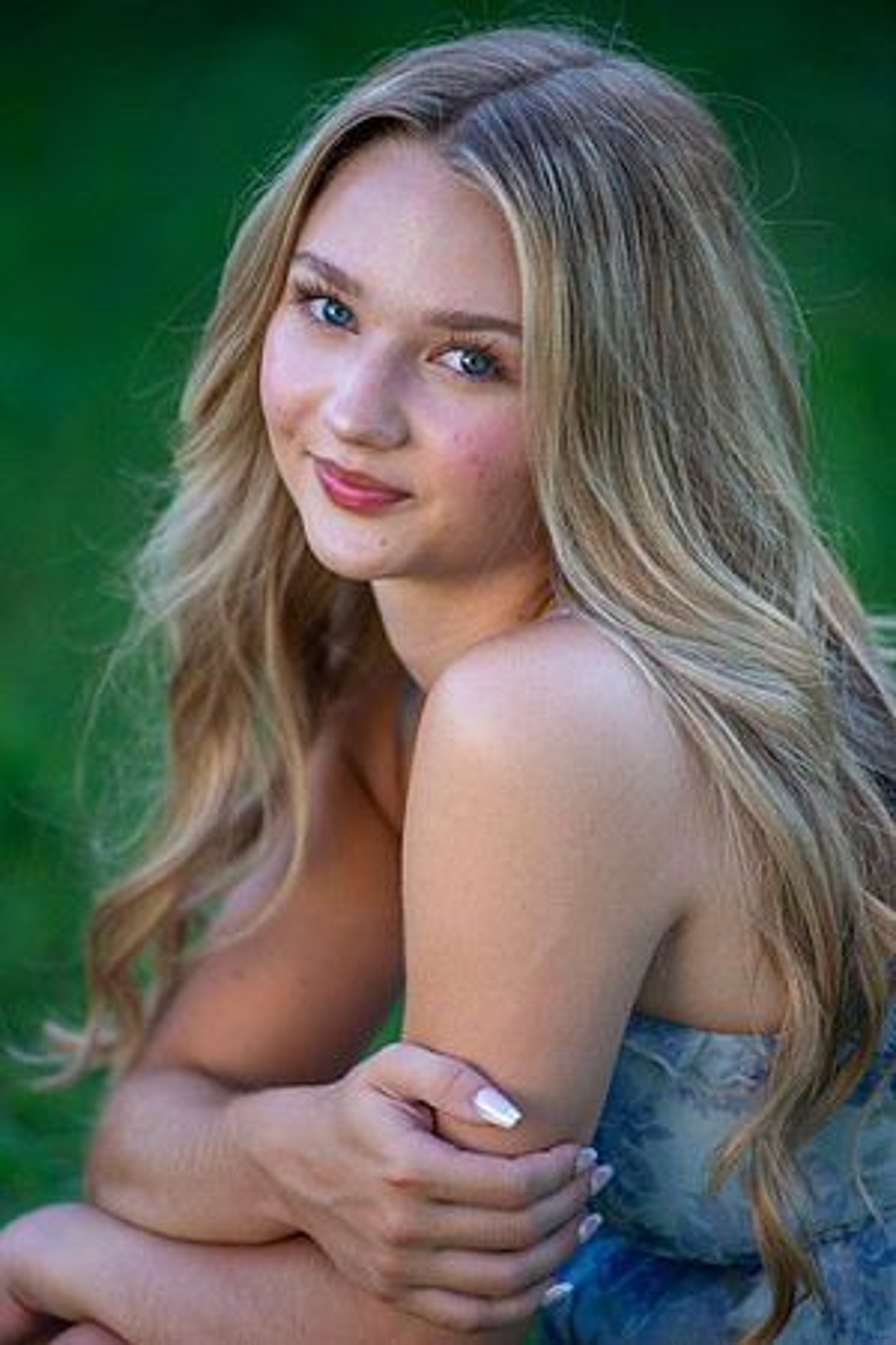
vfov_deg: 10.3
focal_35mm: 200
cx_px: 448
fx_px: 7466
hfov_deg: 6.9
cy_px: 672
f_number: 4
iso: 160
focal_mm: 200
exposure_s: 1/200
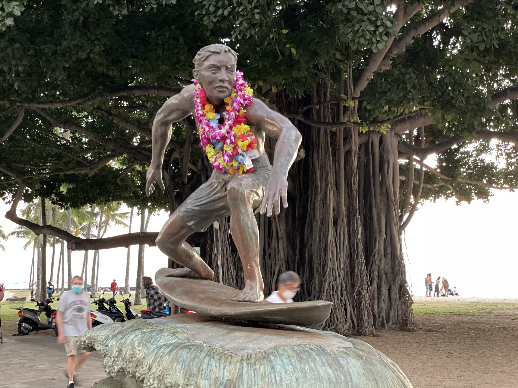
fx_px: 778
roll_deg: +0.3
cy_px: 194
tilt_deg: +7.3
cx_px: 259
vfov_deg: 28.0
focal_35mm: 52
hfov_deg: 36.8
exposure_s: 1/16
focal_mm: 6
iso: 500
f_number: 2
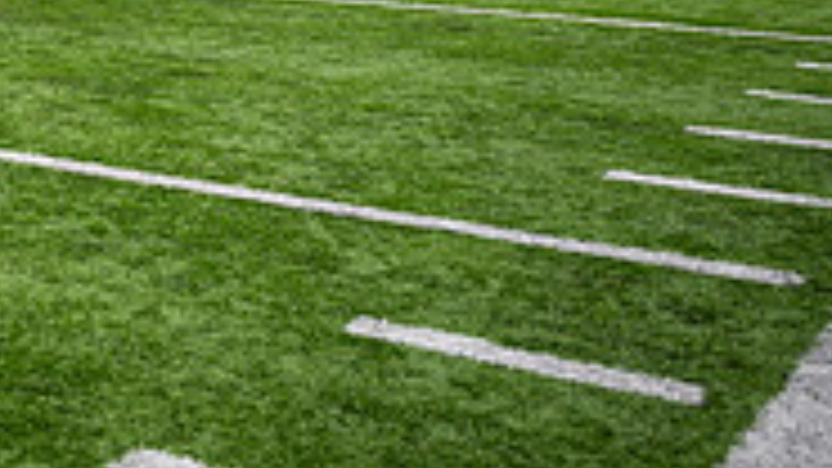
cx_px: -243
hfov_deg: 23.7
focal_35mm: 79
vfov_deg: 14.1
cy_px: -277
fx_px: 1743
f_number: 2.8
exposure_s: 1/500
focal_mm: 24
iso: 160
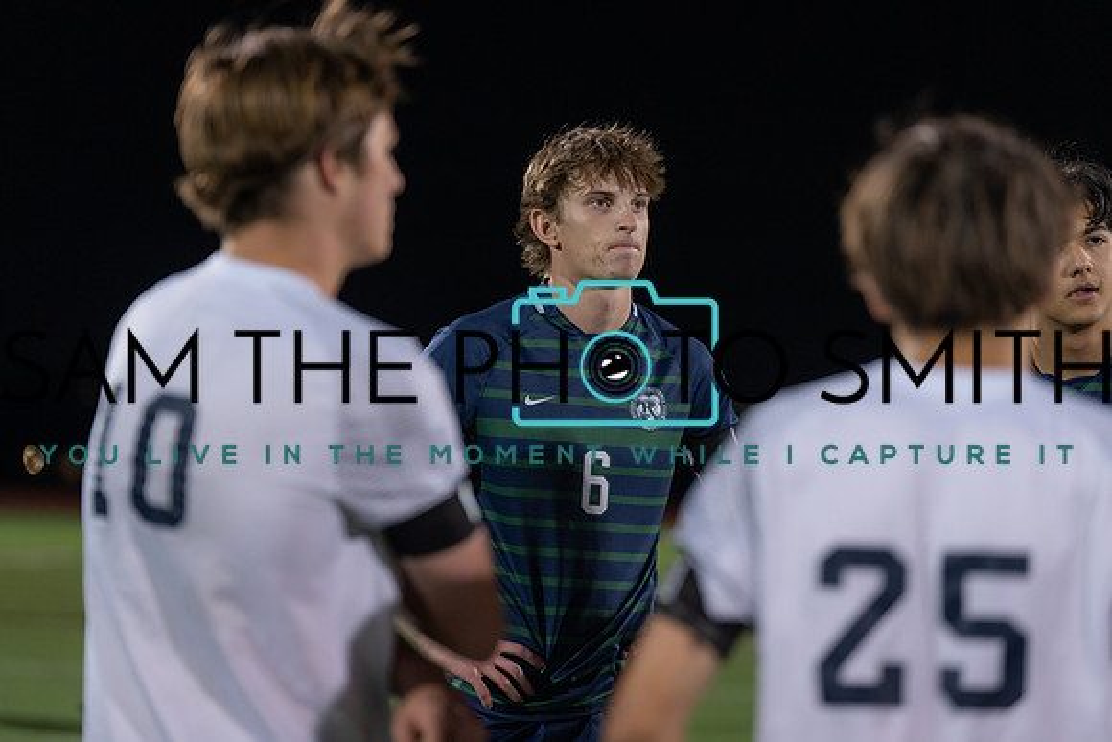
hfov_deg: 14.4
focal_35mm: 142
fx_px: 4387
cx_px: 556
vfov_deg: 9.7
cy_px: 371
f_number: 3.2
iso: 1250
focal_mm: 142
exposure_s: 1/320
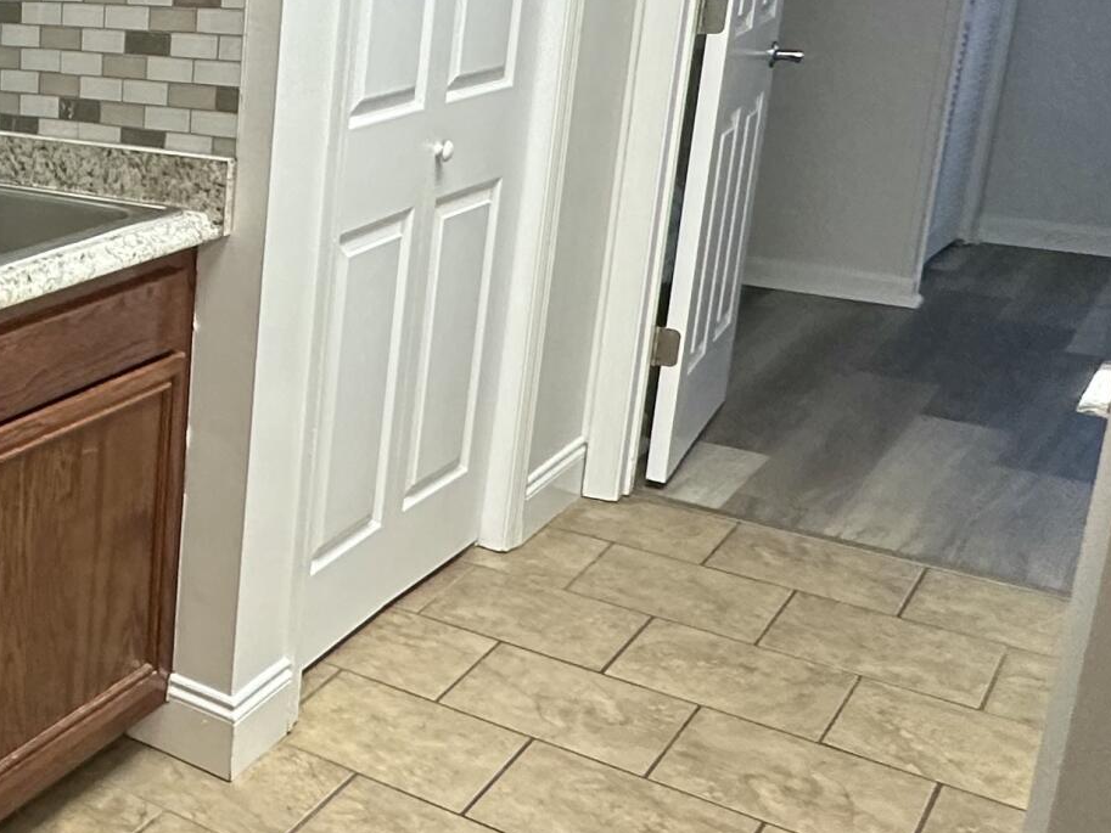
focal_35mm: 46
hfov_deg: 30.7
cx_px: -388
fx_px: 1477
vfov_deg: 31.1
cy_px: 232
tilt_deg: -12.2
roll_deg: +1.4
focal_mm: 2.22
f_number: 2.2
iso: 320
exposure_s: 1/120
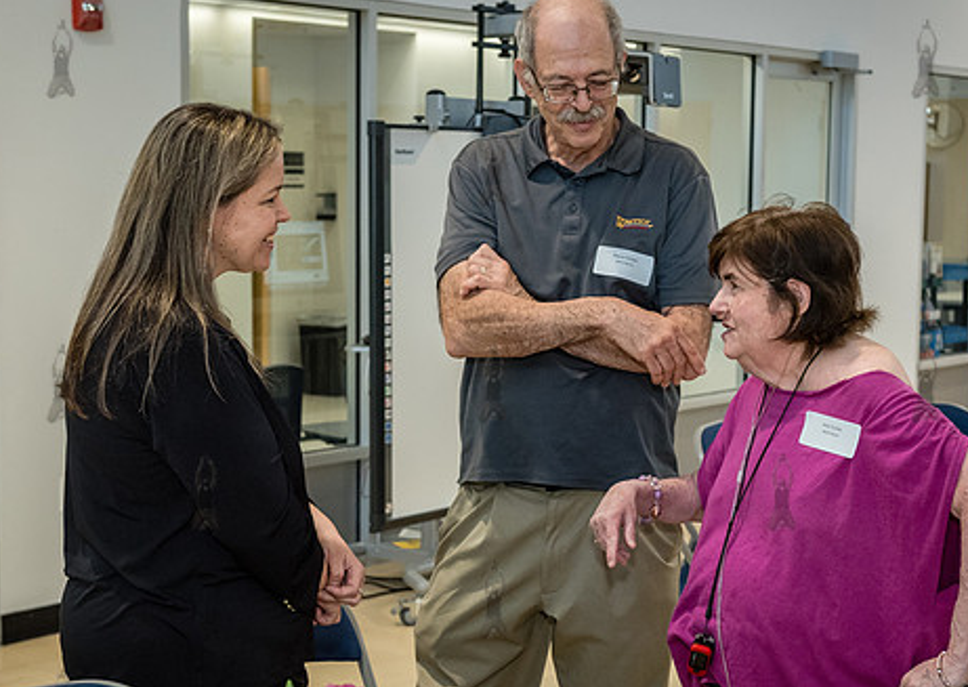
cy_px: 404
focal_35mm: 69
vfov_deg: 20.5
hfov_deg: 28.6
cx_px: 565
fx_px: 1893
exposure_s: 1/250
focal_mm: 50
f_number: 4.5
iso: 2500
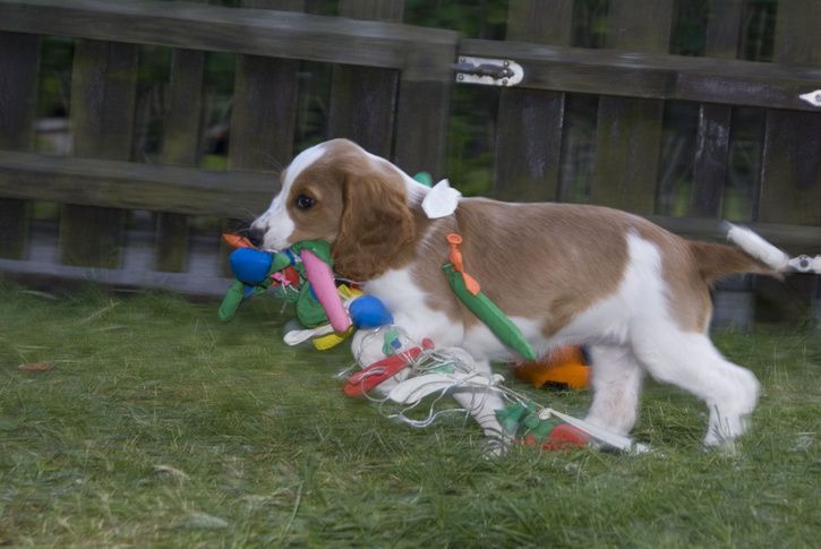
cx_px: 410
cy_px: 274
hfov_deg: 22.6
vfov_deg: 15.2
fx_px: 2055
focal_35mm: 90
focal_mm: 60
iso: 400
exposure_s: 1/100
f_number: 5.6
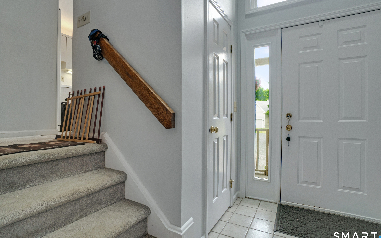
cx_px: 185
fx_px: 177
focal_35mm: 17
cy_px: 102
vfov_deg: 67.7
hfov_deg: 94.3
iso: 800
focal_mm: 10
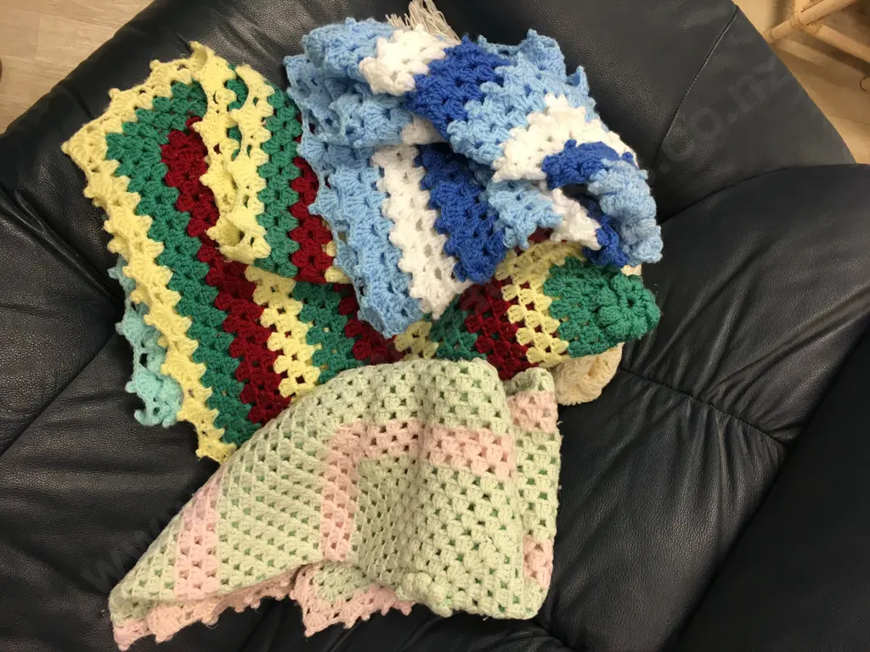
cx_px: 435
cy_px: 326
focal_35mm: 29
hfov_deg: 61.7
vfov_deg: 48.2
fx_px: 729
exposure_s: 1/17
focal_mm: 4.15
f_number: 2.2
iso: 32
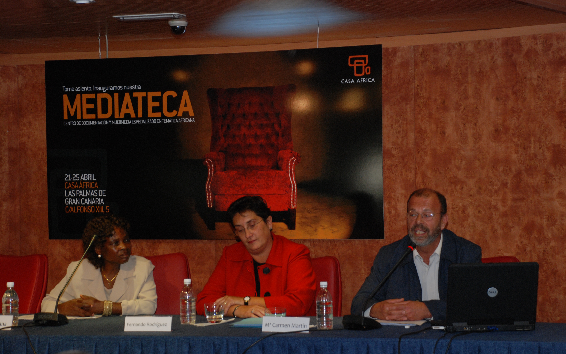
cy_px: 182
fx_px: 1465
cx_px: 283
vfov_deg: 13.8
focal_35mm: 95
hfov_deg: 21.9
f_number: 5.3
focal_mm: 62
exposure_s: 1/60
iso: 400
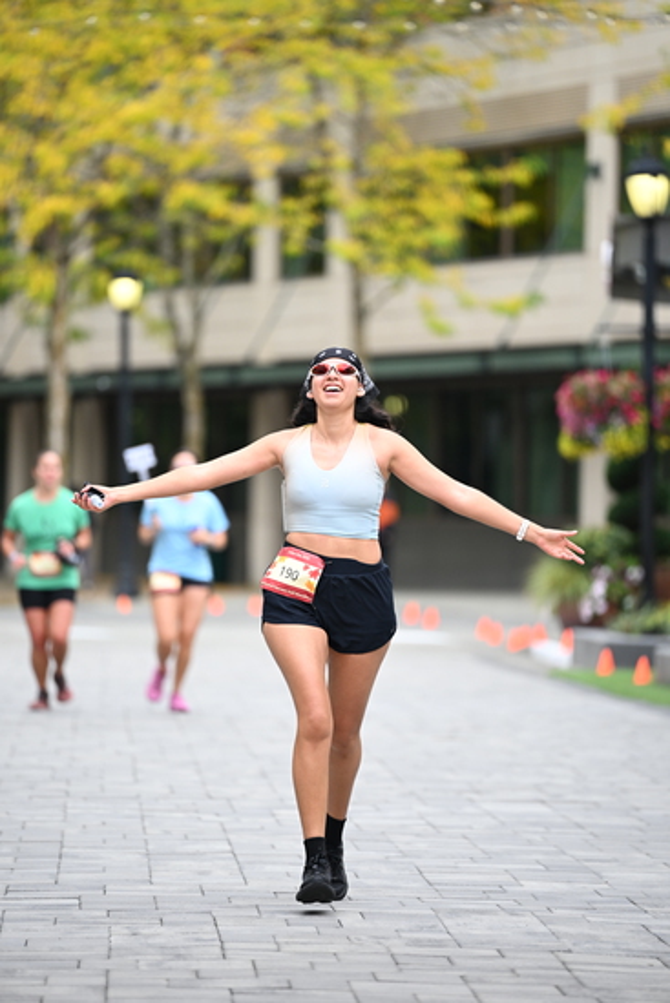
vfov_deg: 10.3
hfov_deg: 6.9
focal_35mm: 200
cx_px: 335
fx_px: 5579
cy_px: 502
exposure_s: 1/1600
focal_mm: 200
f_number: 2.8
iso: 640
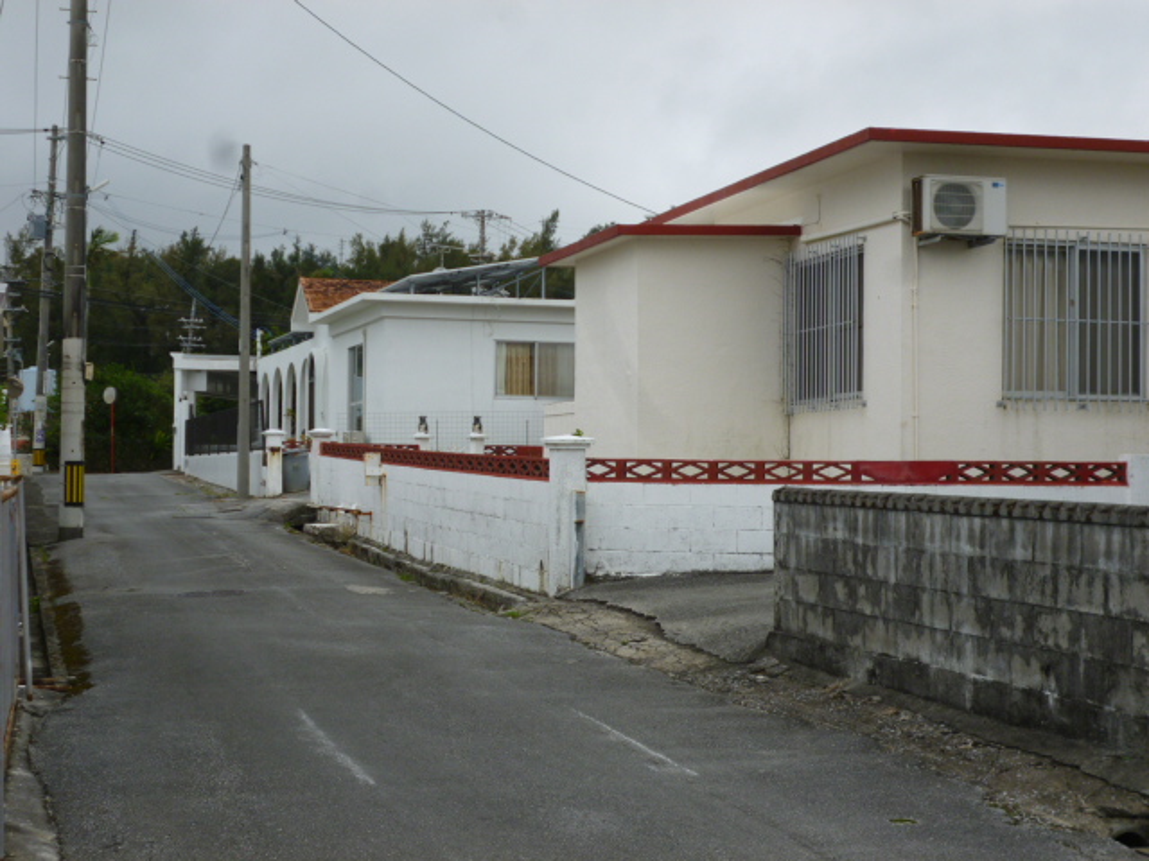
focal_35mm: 56
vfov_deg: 26.1
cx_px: 574
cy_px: 430
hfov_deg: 34.3
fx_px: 1859
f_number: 4.4
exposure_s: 1/400
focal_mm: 10
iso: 100
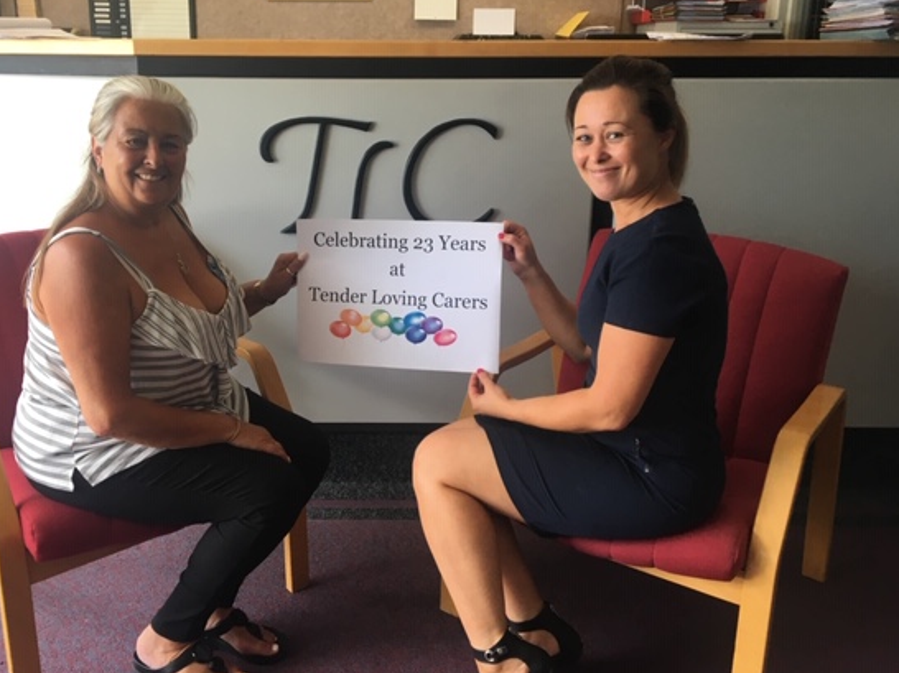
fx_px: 883
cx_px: 382
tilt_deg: -15.9
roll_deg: -0.3
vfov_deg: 41.7
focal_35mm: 34
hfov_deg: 53.8
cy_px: 293
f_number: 2.2
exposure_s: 1/33
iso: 25
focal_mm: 4.15
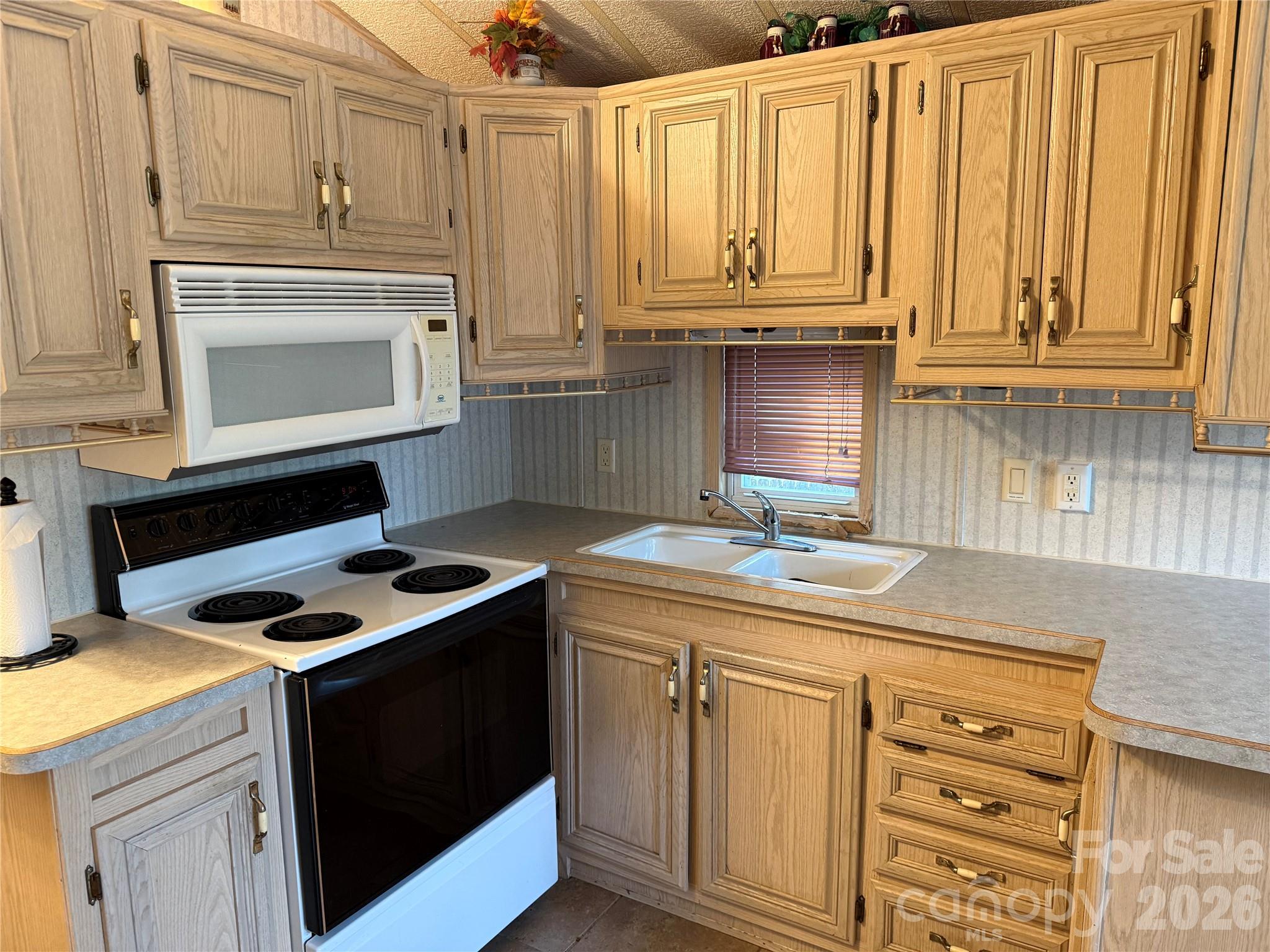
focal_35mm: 24
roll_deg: +0.5
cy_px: 476
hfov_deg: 71.6
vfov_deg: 56.8
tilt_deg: -7.9
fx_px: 881
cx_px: 635
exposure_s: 1/60
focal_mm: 6.76
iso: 320
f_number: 1.78
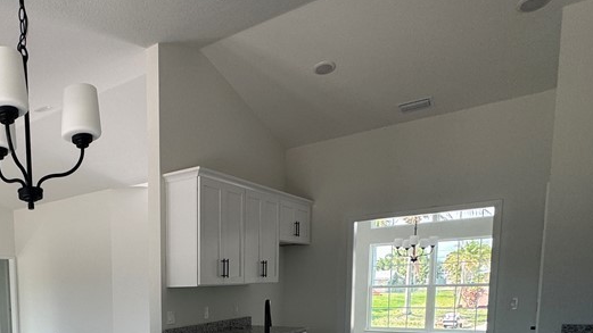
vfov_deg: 35.0
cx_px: 71
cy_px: 339
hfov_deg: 56.4
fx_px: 472
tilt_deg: -6.4
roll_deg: +1.5
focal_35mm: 30
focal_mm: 2.22
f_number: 2.2
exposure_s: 1/120
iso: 80
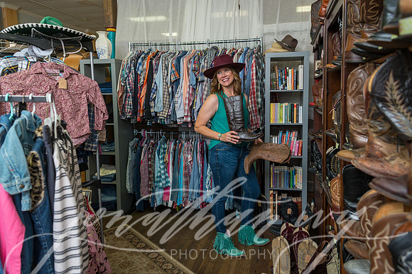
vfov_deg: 49.2
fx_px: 299
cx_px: 225
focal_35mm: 26
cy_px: 125
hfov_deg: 68.9
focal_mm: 24
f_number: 3.5
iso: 640
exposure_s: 1/200
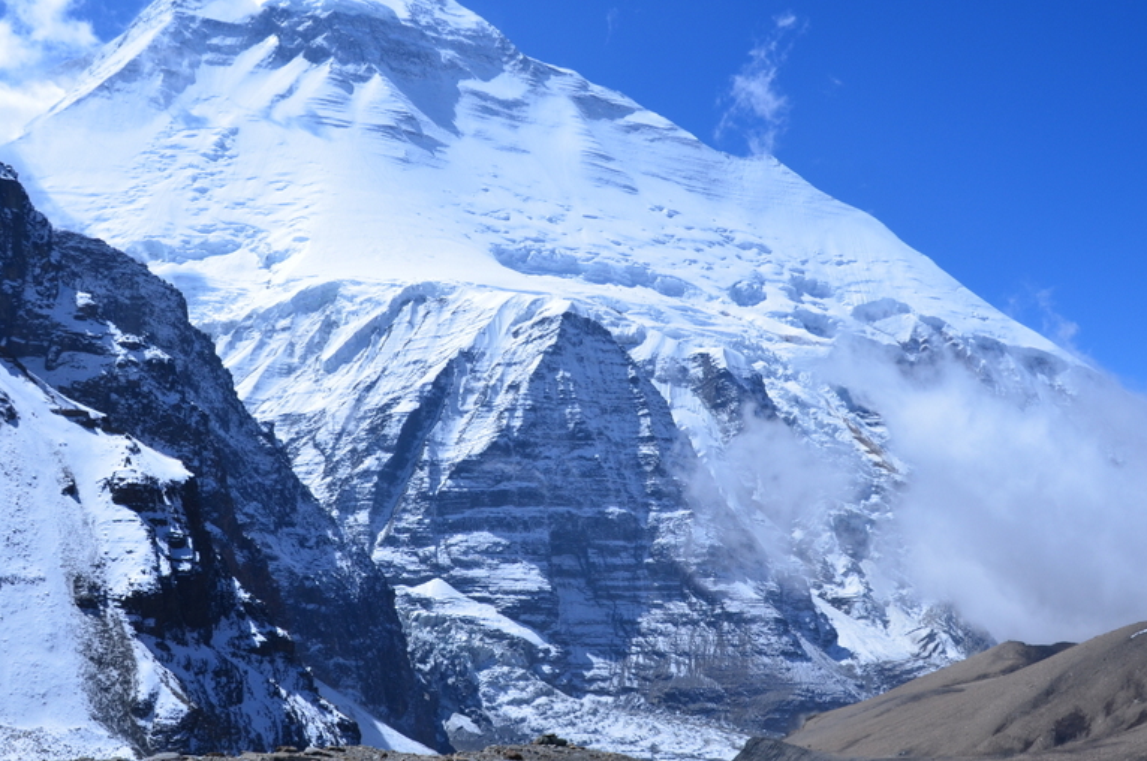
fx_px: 1495
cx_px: 563
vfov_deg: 28.5
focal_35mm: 47
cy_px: 392
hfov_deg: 42.0
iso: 200
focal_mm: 24
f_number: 11
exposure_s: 1/400
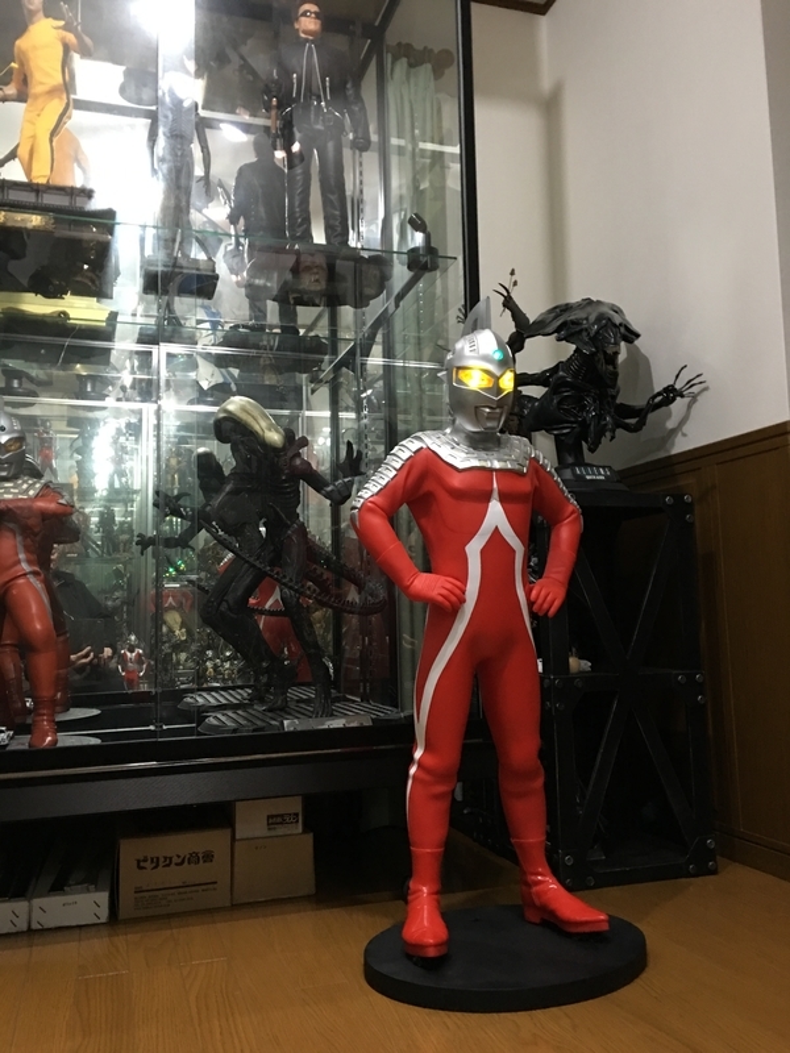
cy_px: 526
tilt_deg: +6.6
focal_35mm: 29
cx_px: 395
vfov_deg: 61.7
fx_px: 882
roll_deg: +0.9
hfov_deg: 48.2
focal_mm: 4.15
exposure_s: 1/4
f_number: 2.2
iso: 64
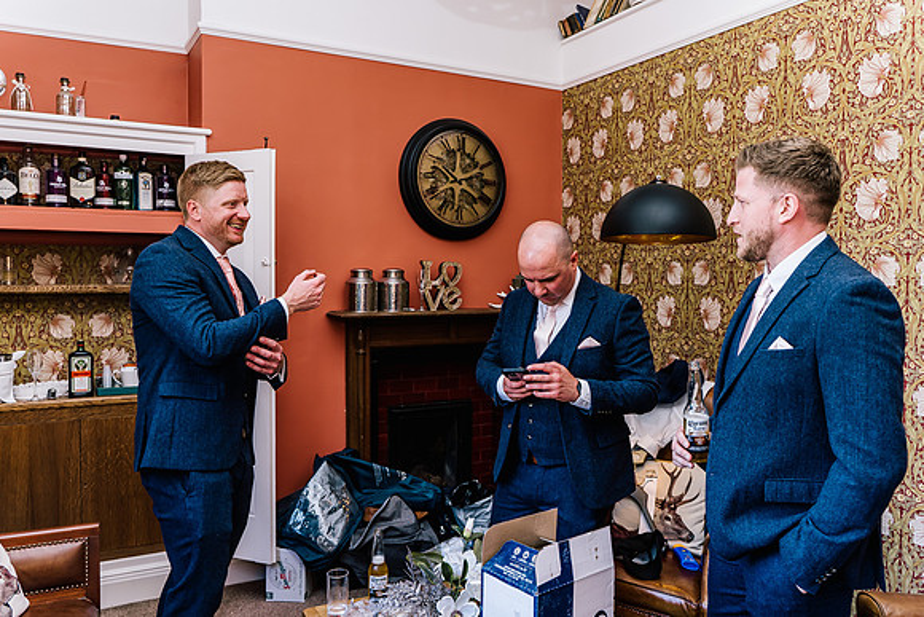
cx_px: 462
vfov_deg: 46.3
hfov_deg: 65.3
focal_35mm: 28
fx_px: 722
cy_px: 308
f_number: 4
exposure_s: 1/160
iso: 800
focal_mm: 28
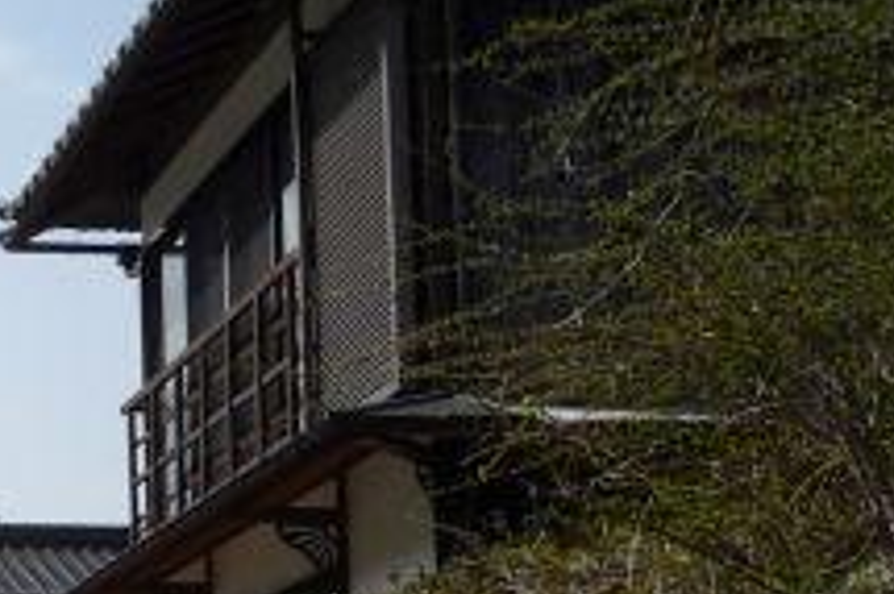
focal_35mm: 93
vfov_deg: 14.0
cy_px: 818
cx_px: -412
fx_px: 2308
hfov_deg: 19.4
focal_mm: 5.2
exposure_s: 1/640
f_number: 5.6
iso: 100
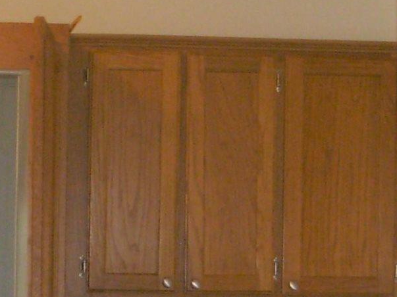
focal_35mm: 129
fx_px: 1479
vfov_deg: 11.3
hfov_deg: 15.2
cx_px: 80
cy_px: 359
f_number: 2.9
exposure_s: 1/114
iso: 400
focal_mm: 6.3
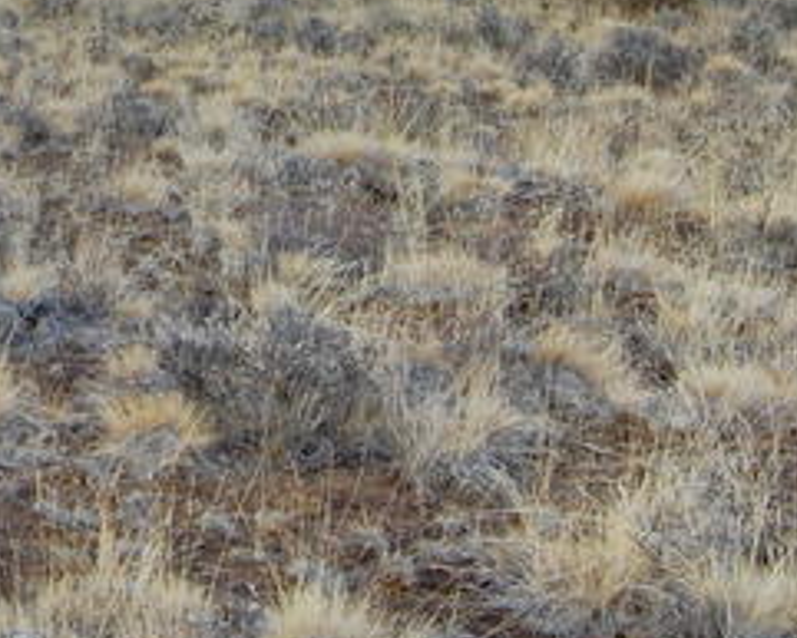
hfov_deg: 21.8
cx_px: -33
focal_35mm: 84
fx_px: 1982
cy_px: -20
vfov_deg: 17.8
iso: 220
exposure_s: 1/125
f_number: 5.6
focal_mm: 18
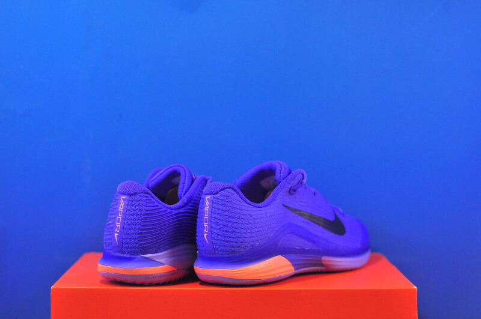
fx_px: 1001
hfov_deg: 27.0
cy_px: 160
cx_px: 240
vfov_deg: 18.1
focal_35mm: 75
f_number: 2.5
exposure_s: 1/320
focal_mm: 50
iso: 250
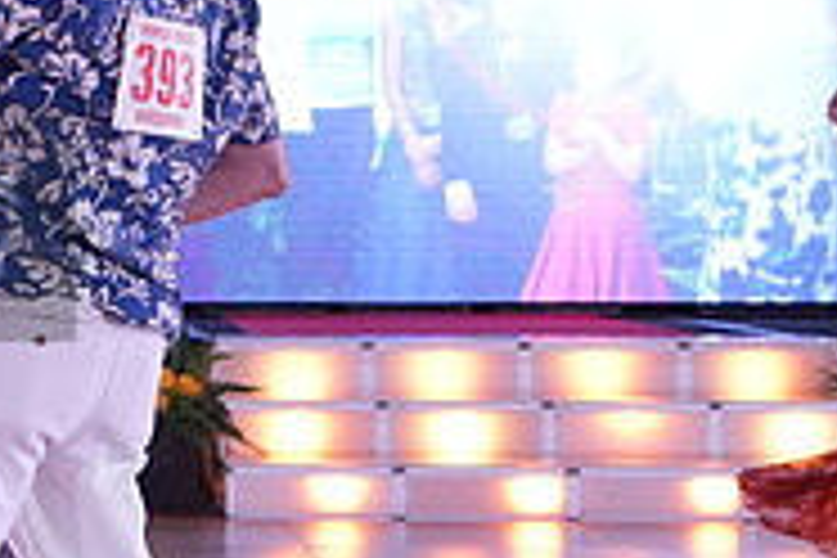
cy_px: 223
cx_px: -414
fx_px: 3255
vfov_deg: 9.8
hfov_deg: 13.8
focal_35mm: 140
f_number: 4
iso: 2000
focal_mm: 30
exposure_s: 1/400
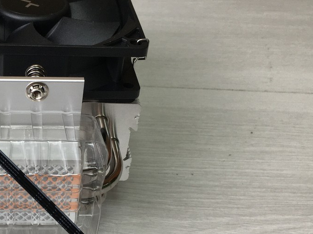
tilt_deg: -50.9
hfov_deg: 29.7
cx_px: 25
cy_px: 160
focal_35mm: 62
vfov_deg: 23.5
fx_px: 560
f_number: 2.2
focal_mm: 4.15
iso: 40
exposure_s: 1/100
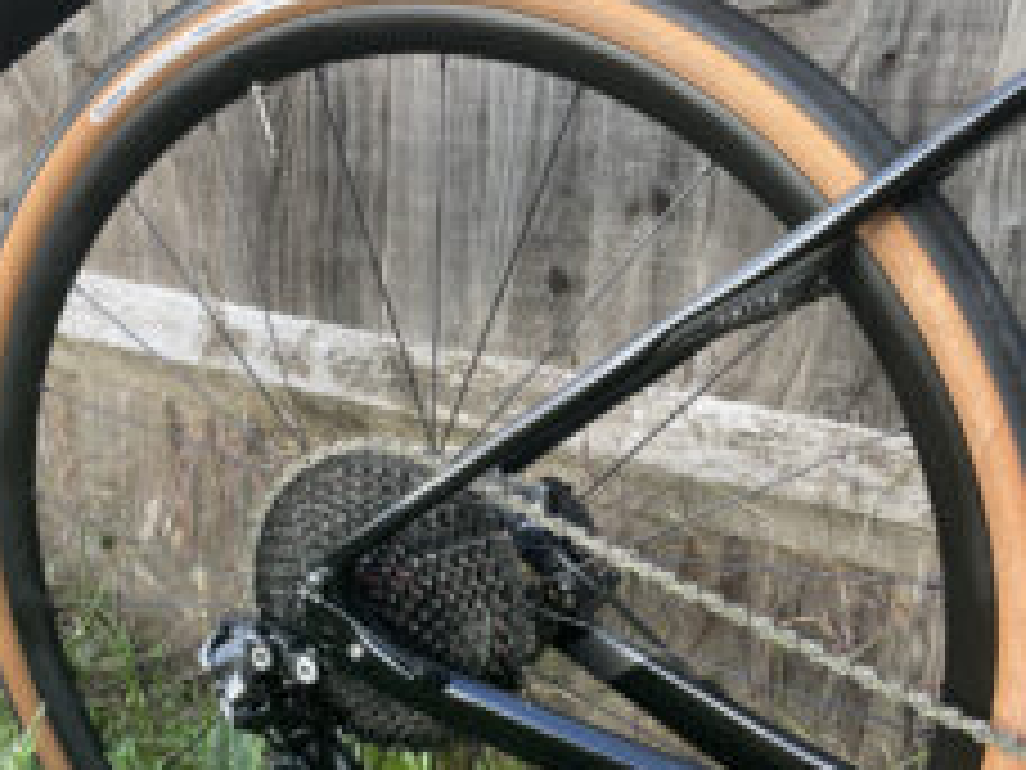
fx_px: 1215
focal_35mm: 41
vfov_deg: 34.6
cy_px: 554
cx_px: 446
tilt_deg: -23.3
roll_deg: -2.3
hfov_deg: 45.7
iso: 40
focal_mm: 4.2
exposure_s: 1/121
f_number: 1.6
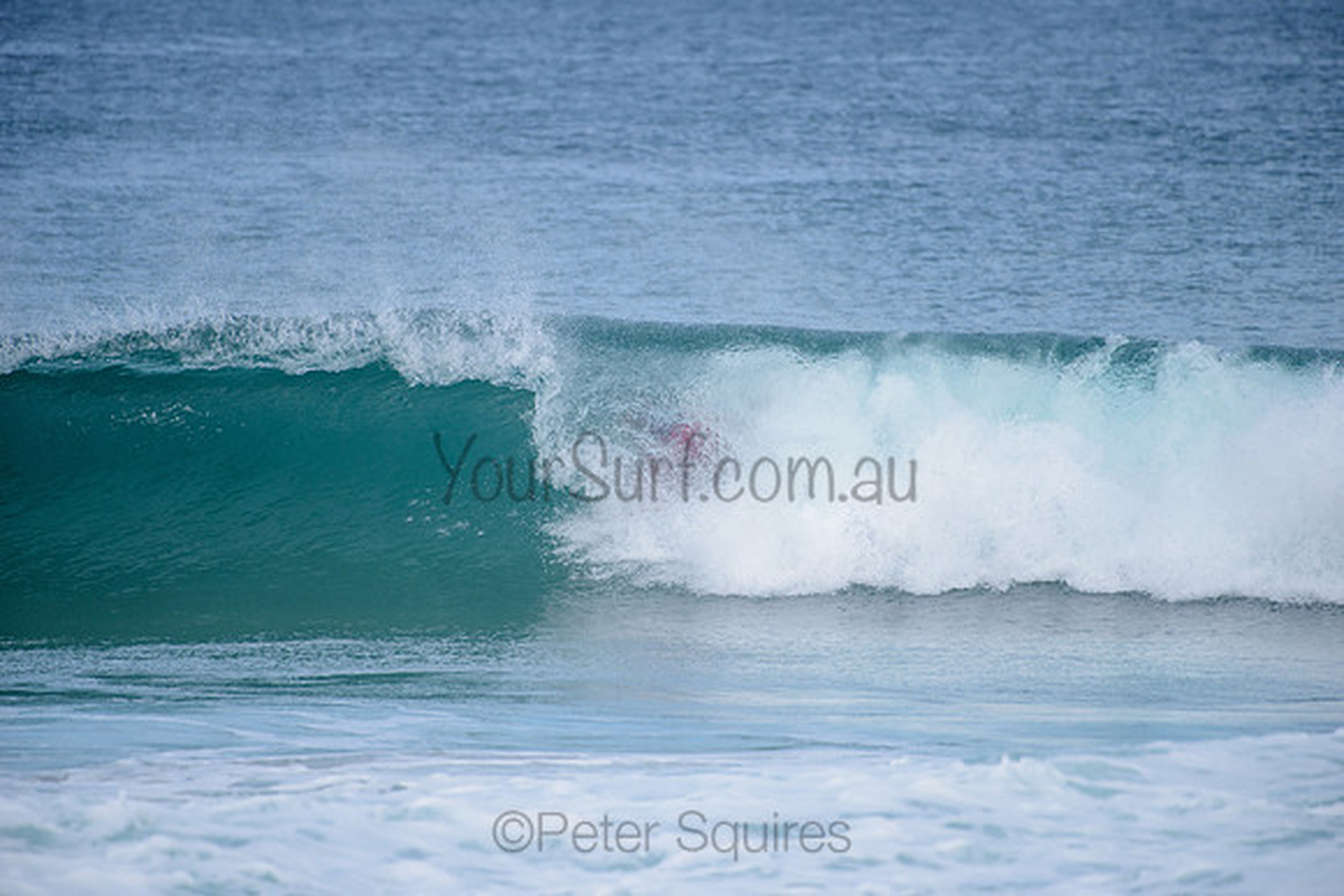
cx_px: 672
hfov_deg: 4.1
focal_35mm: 500
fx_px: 18670
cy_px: 448
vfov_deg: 2.8
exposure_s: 1/2000
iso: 250
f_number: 5.6
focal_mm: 500
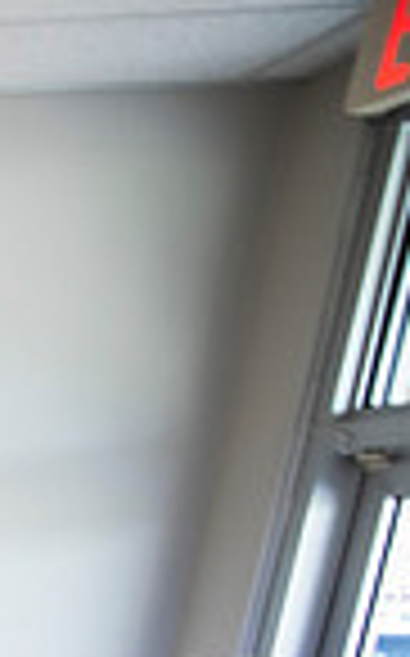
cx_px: -861
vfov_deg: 29.3
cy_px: 826
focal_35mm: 58
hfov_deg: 11.1
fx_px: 1039
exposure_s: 1/200
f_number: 2.8
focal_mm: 14
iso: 800
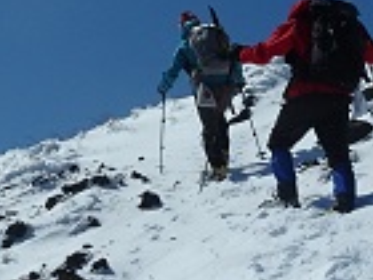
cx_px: 76
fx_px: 1218
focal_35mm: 113
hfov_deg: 17.3
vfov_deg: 12.9
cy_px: -15
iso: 80
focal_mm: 4.1
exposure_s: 1/2000
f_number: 5
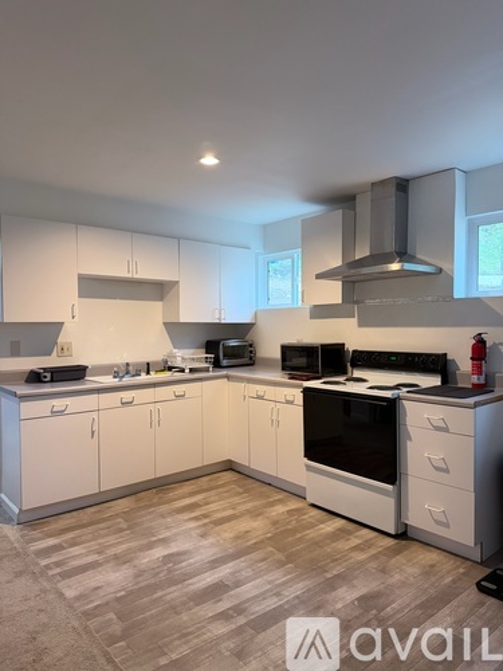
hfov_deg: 56.8
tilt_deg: -1.1
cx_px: 252
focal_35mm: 24
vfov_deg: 71.6
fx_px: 465
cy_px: 336
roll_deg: +0.3
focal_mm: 6.76
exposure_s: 1/60
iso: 500
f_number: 1.78
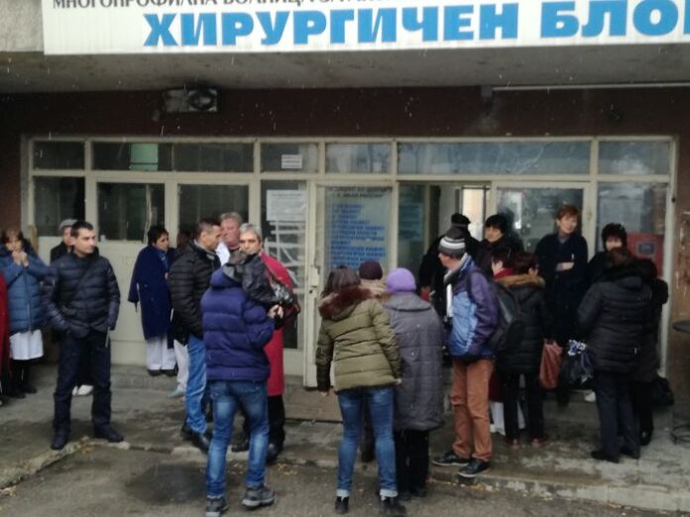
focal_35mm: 46
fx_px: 917
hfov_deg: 41.2
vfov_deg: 31.5
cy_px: 258
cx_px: 345
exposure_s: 1/100
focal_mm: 3.79
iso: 80
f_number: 2
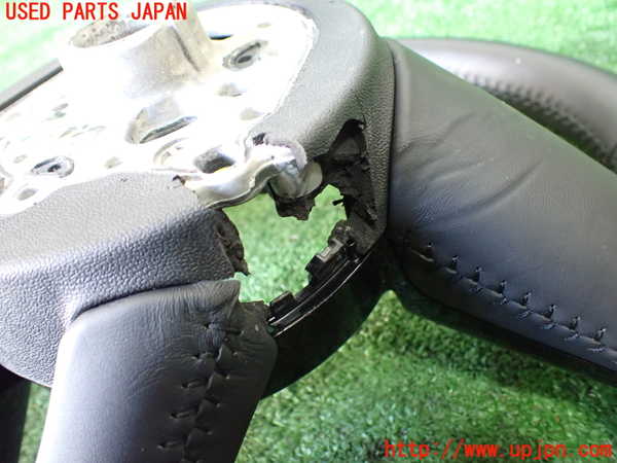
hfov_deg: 60.0
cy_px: 232
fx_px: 535
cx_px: 308
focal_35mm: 30
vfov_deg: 46.8
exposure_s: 1/30
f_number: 2.3
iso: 800
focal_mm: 5.4
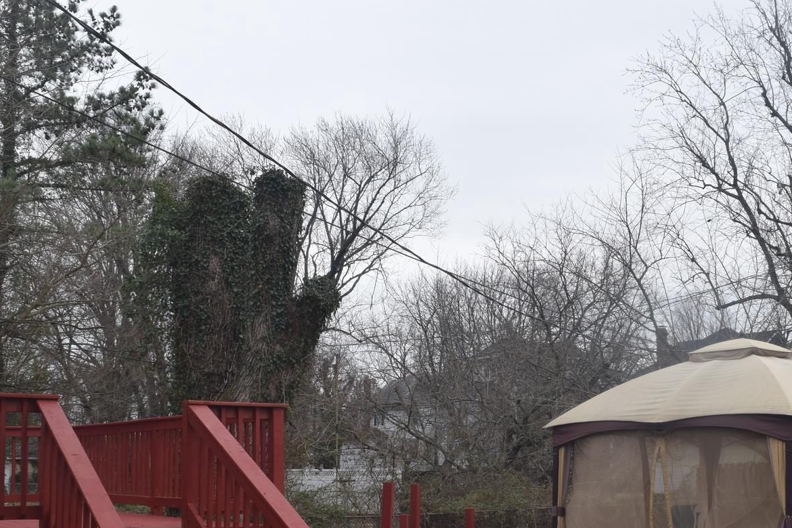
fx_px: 1386
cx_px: 528
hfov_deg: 31.6
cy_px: 421
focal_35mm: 63
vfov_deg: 21.3
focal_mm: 24
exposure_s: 1/250
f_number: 8
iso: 200
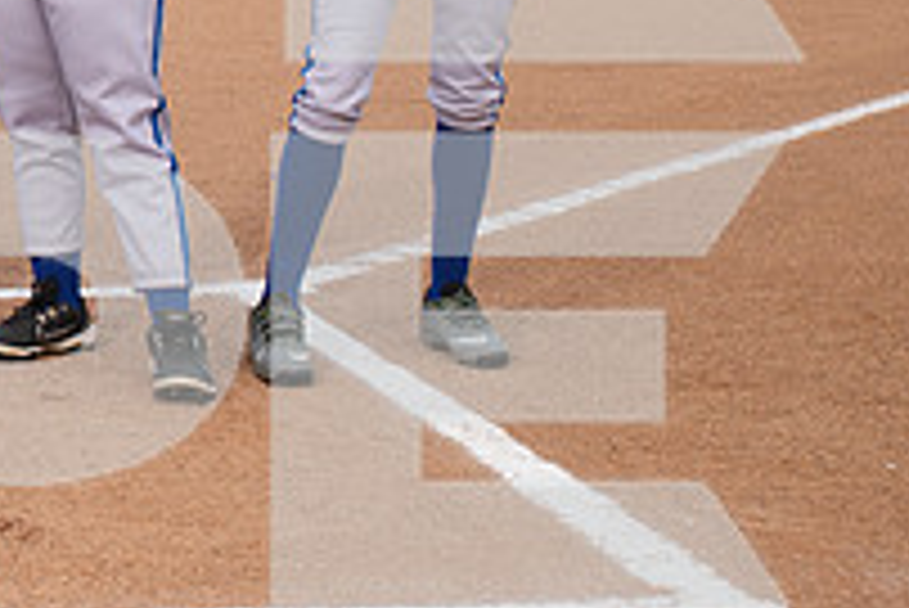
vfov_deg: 12.2
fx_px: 2754
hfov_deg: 17.4
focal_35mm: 109
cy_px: -173
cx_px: -342
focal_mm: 38
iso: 200
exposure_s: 1/400
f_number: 6.3
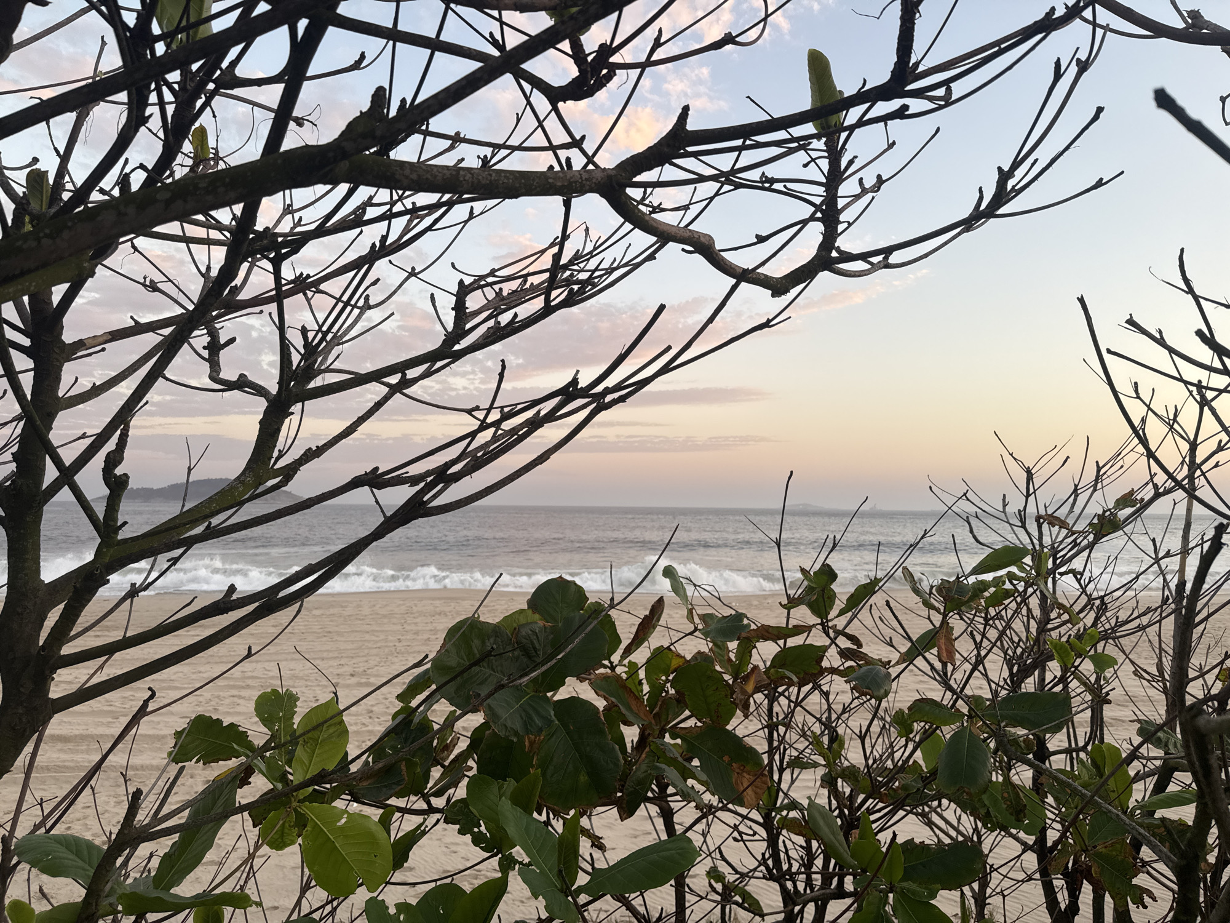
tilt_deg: +3.1
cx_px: 615
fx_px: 853
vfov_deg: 56.8
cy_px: 462
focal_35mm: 24
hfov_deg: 71.6
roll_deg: -0.1
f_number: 1.78
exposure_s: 1/237
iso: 64
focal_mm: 6.76
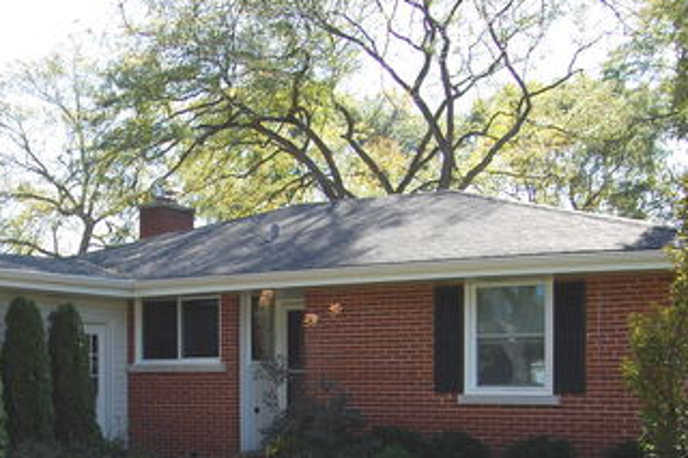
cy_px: 409
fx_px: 1031
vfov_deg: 24.4
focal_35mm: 54
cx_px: 157
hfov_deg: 35.9
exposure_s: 1/160
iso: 200
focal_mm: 18
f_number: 6.3
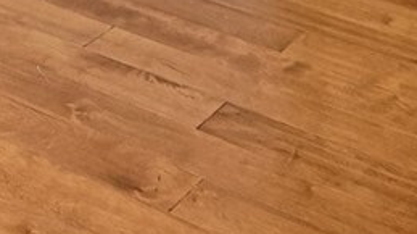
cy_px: -540
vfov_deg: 8.5
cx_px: -376
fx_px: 1215
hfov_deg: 15.9
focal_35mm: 110
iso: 400
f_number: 8
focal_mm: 16
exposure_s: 1/50
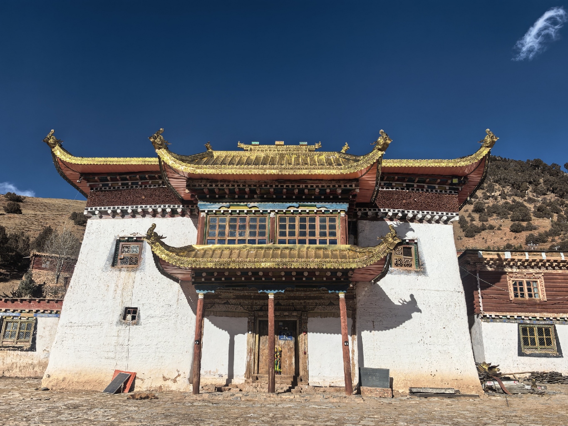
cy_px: 213
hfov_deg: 61.7
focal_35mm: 29
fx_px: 476
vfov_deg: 48.2
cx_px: 284
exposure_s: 1/8547
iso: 50
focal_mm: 6.98
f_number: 2
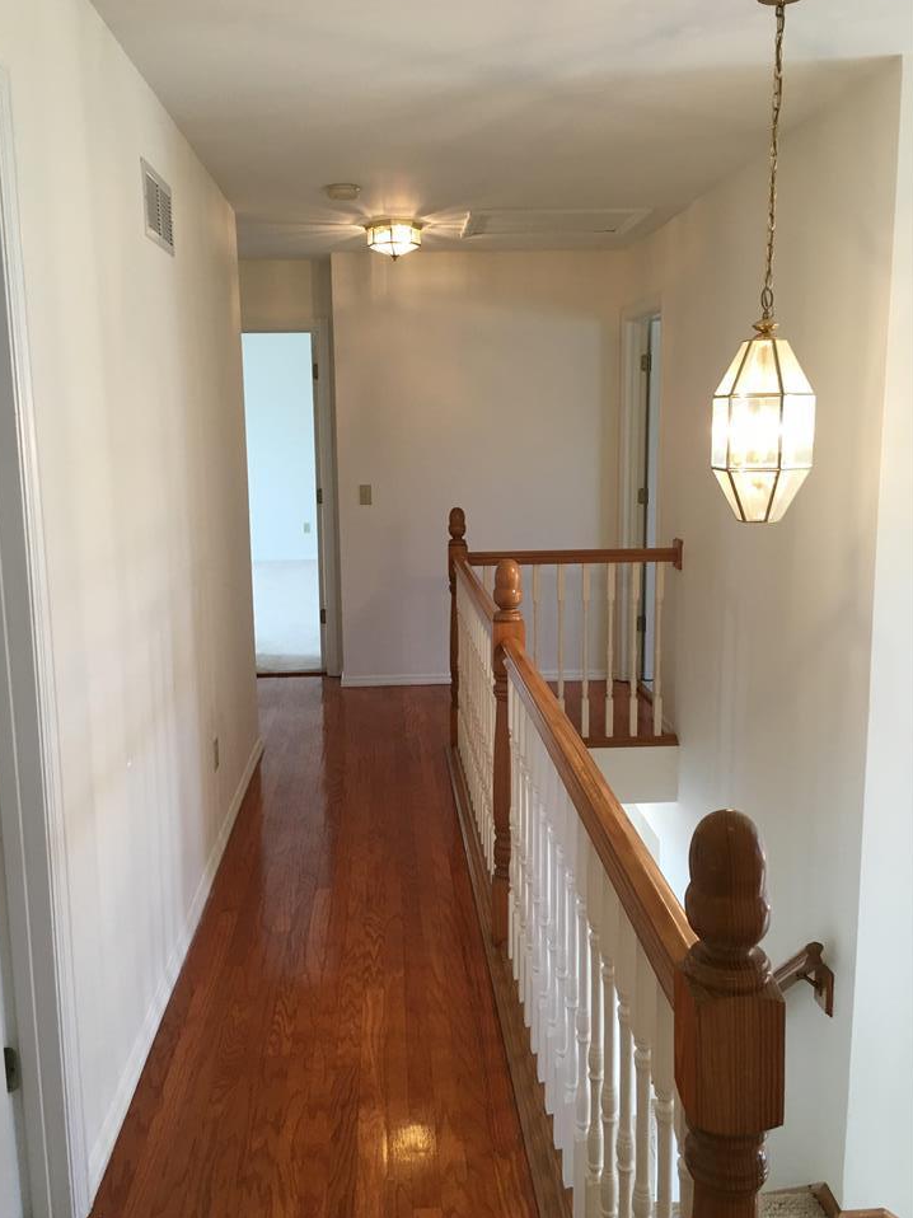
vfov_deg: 58.4
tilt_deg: -9.7
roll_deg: +1.6
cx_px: 431
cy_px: 610
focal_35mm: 31
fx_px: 1091
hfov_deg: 45.4
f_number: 2.2
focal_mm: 4.15
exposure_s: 1/30
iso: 40
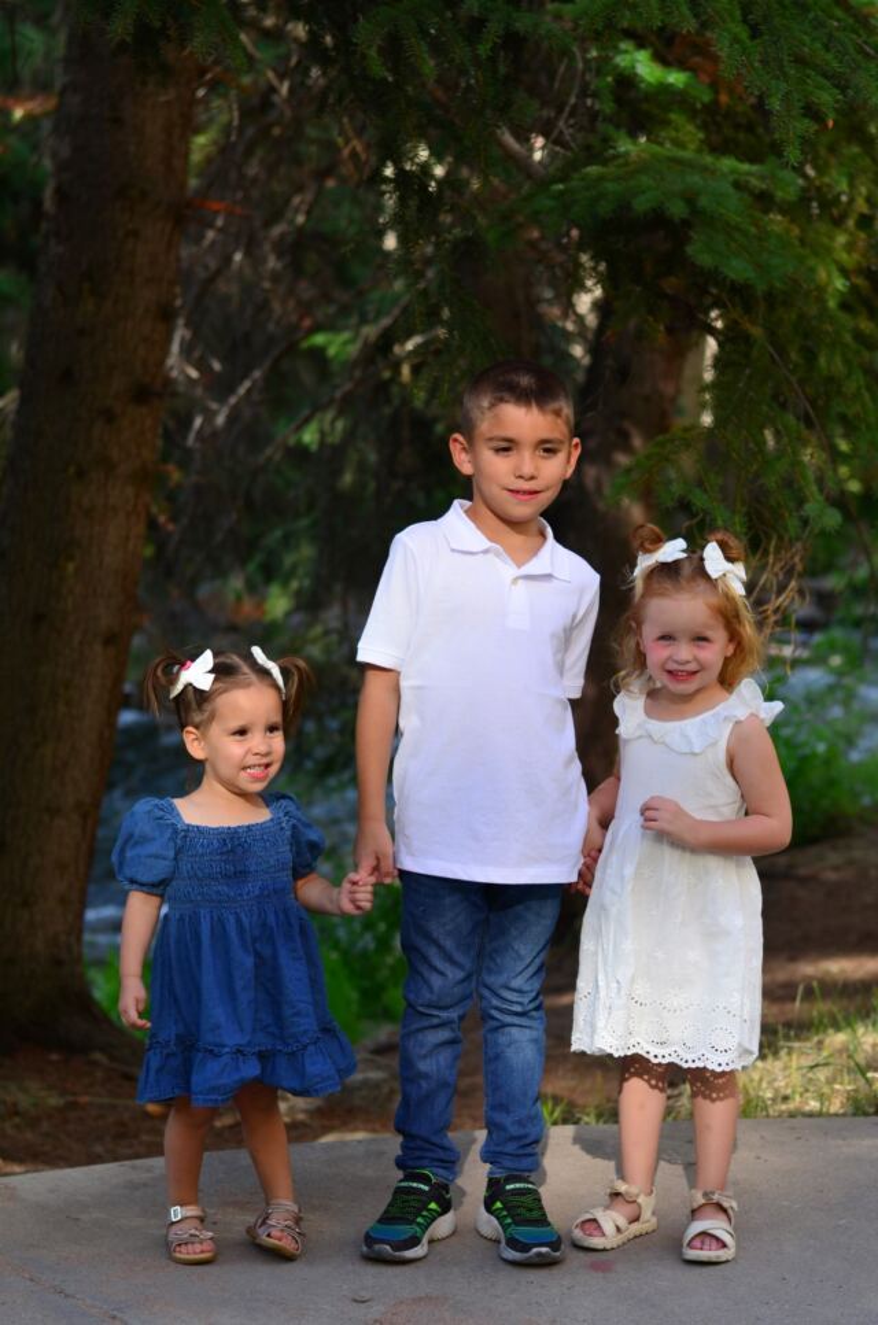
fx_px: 2755
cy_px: 662
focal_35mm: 75
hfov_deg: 18.1
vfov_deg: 27.0
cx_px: 439
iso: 100
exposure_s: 1/250
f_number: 2.8
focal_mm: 50
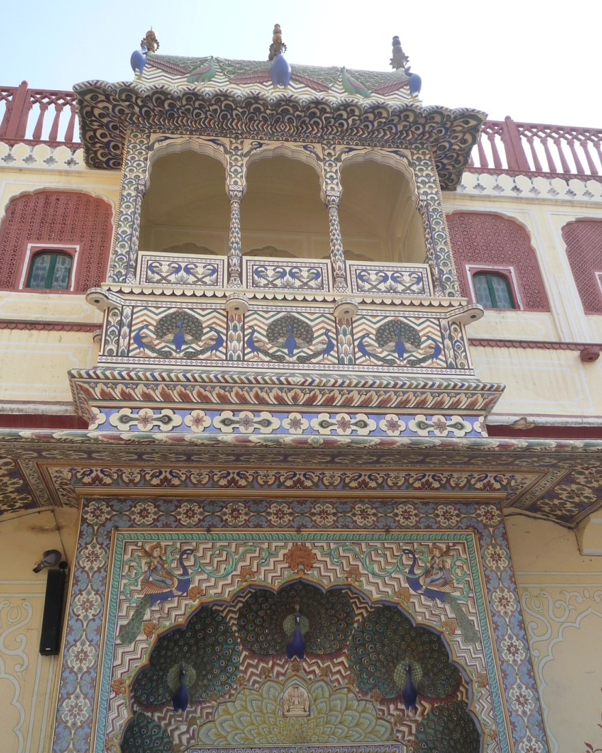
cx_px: 296
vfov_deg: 52.8
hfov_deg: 43.4
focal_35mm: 34
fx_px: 757
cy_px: 356
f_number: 3.5
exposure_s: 1/500
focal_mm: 4.7
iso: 160
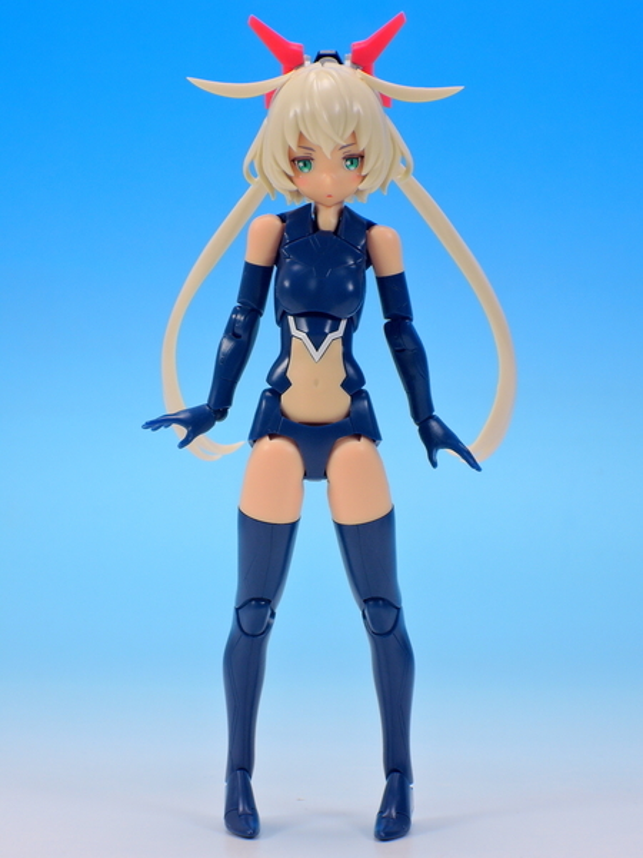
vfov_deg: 16.4
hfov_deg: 12.3
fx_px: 2972
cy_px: 429
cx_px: 322
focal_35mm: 120
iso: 80
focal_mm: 25.5
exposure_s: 1/2.5
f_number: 5.6
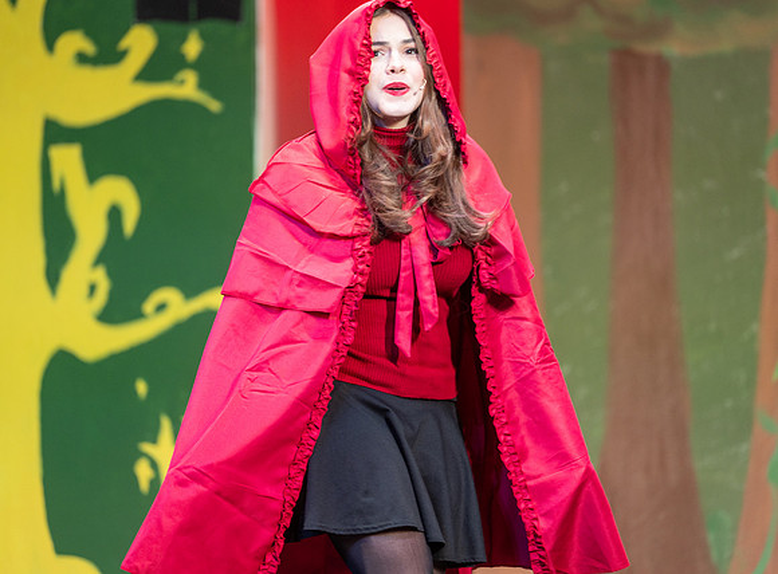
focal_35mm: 224
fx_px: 5006
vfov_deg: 6.6
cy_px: 260
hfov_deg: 8.9
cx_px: 376
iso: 560
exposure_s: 1/320
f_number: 2.8
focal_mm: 185
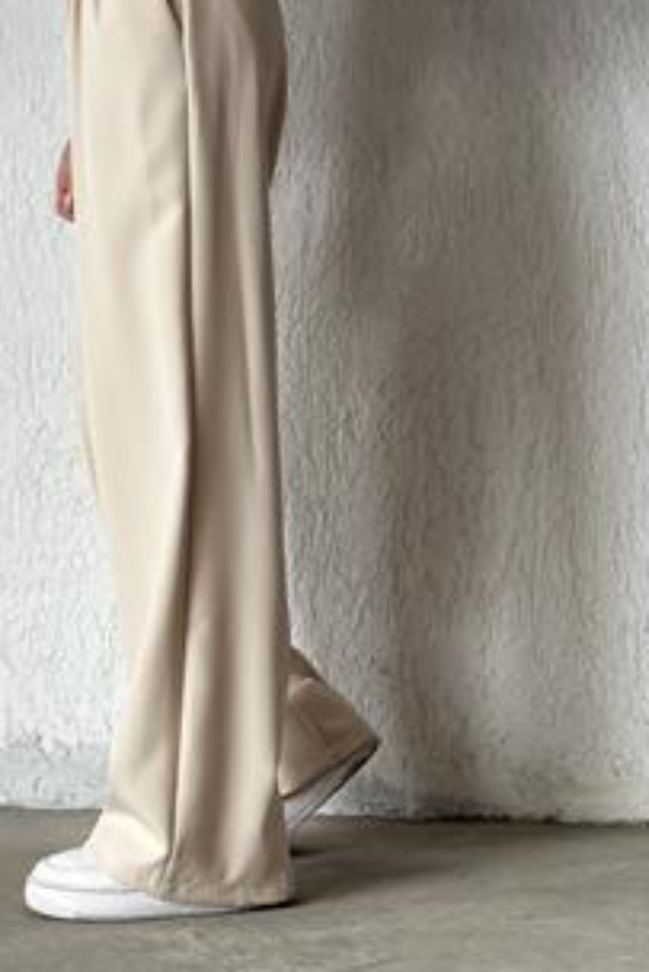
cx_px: 147
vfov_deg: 28.6
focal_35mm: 70
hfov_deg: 19.3
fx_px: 1891
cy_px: 307
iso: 80
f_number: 1.78
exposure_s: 1/205
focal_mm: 6.86
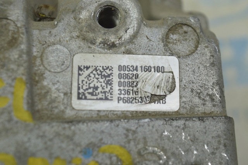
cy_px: 82
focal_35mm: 82
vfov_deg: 16.5
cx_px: 124
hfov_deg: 24.6
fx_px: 568
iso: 400
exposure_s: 1/40
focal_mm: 55
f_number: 5.6
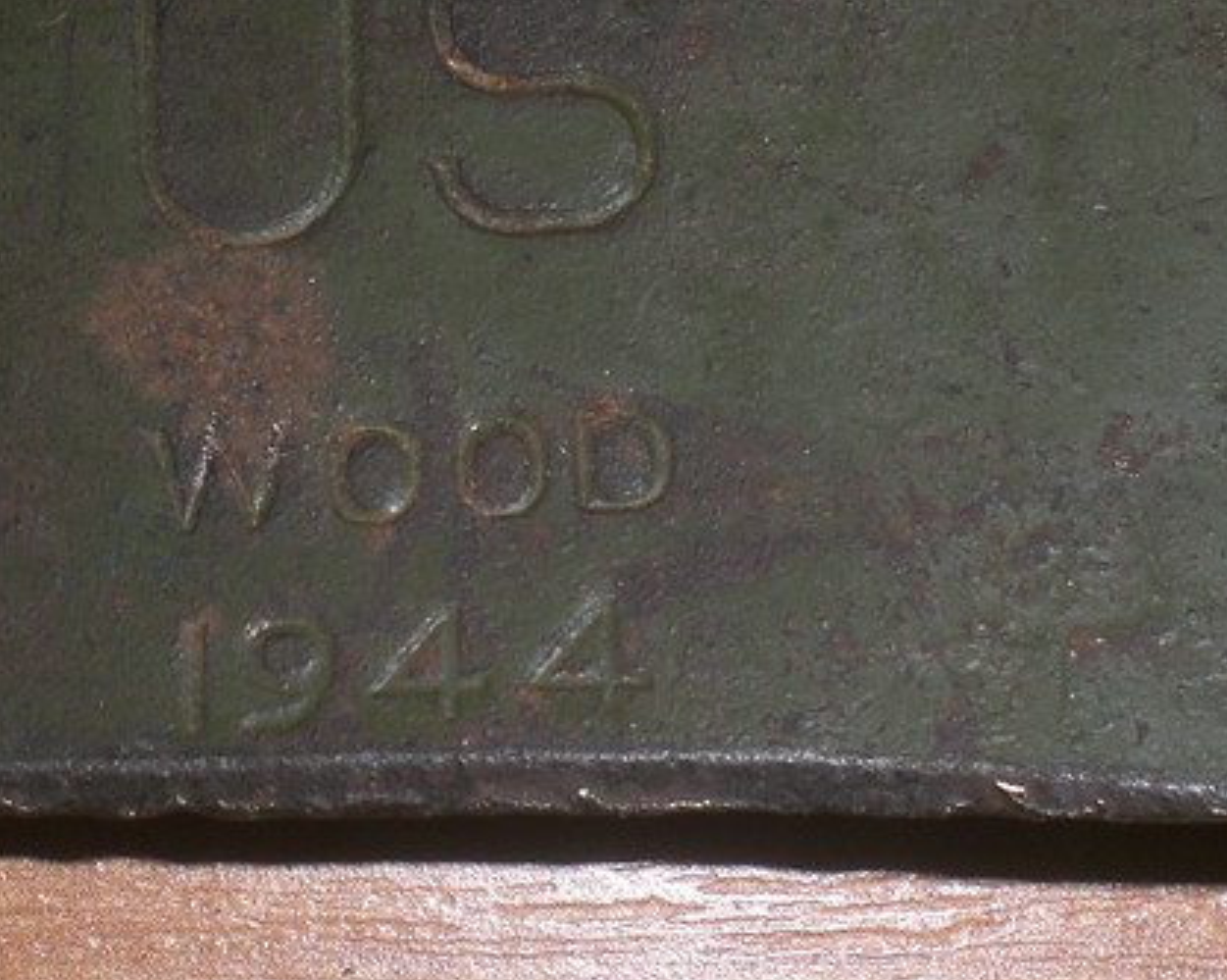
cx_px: 458
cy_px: 556
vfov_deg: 16.2
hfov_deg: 20.1
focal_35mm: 95
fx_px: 3447
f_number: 4.4
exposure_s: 1/60
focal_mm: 6.3
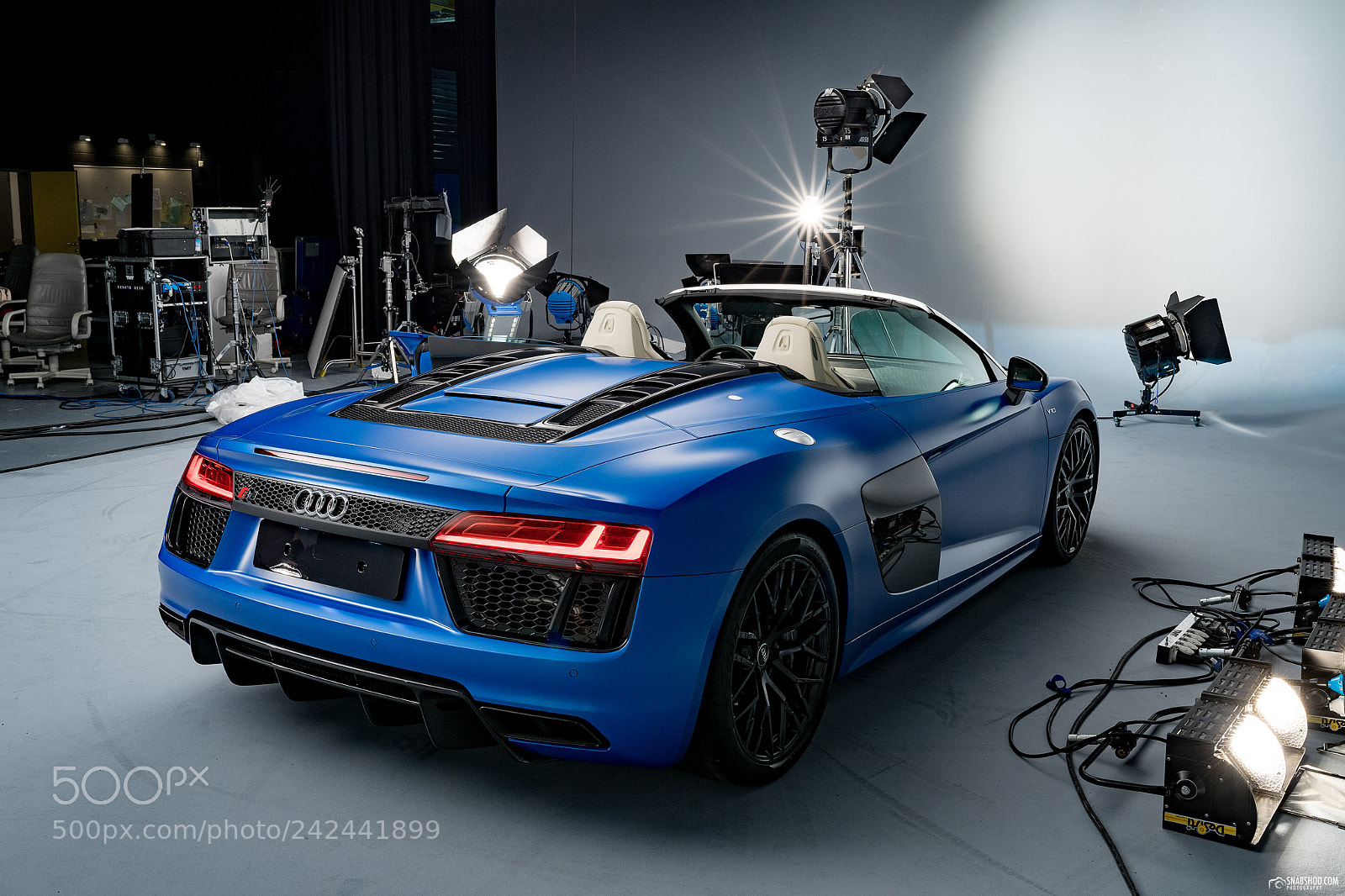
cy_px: 448
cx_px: 672
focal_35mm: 35
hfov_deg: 54.4
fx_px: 1307
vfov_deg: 37.8
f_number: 11
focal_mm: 35
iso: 320
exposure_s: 1/3
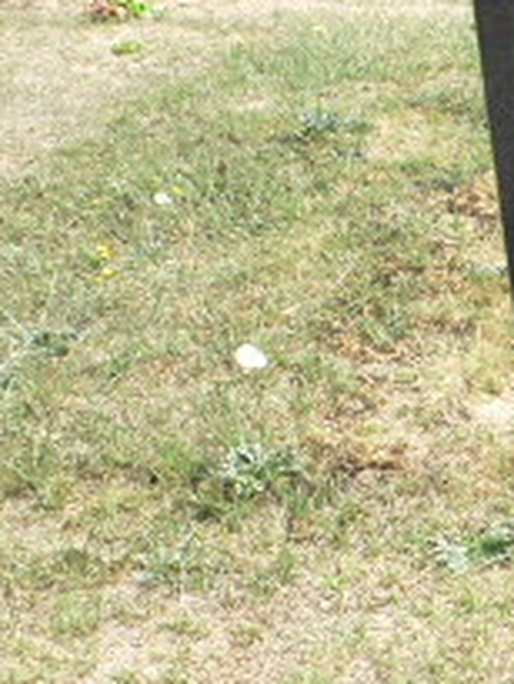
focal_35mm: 75
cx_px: 935
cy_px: 417
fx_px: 1483
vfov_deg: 25.9
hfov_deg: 16.4
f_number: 4
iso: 100
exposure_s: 1/250
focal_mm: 4.3
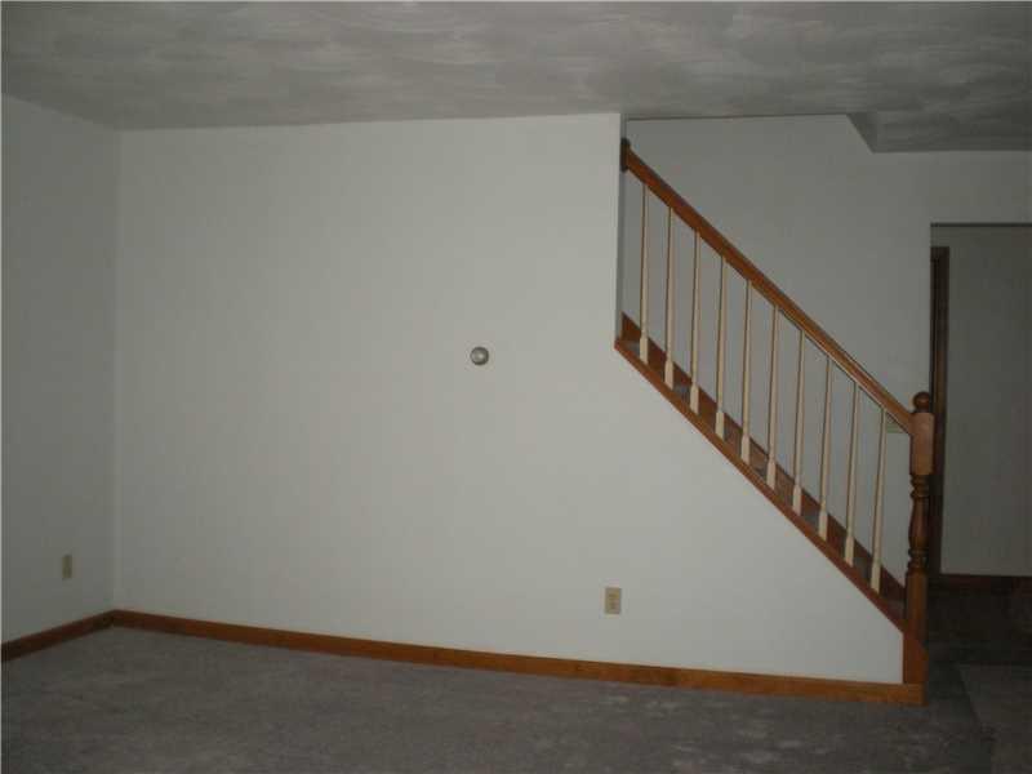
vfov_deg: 37.7
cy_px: 387
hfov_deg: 49.0
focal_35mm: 38
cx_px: 516
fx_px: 1133
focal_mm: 6.3
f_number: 3.1
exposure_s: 1/60
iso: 280
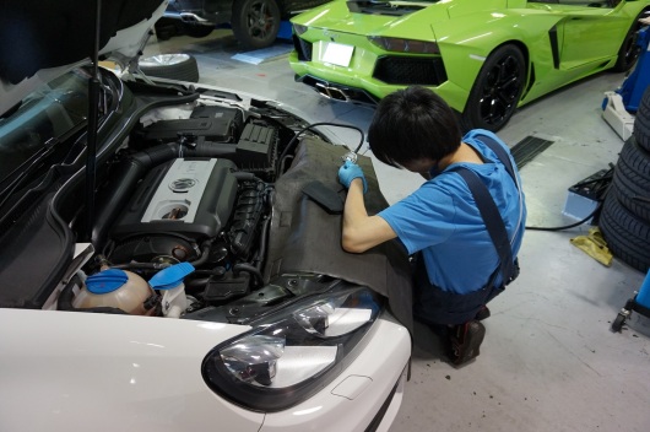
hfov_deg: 73.8
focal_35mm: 24
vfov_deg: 53.0
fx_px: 433
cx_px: 325
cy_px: 216
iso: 1250
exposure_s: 1/160
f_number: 4
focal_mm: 16
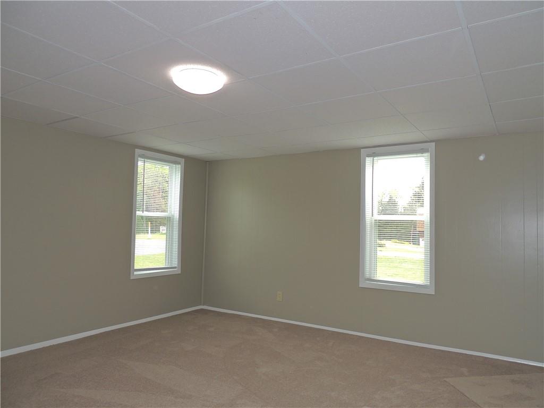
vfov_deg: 56.8
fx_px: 377
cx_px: 272
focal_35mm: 24
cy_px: 204
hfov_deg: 71.6
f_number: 3
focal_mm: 4.3
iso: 100
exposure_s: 1/50
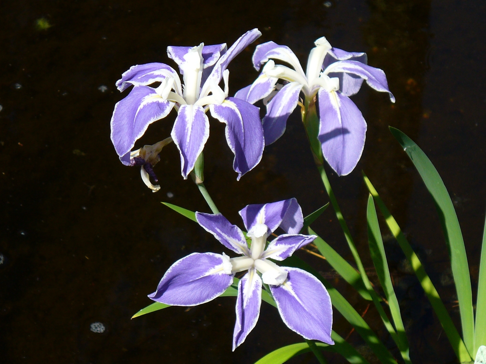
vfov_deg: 9.2
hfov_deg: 12.2
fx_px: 2274
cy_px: 182
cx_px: 243
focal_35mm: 162
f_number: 3.7
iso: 80
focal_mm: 19.4
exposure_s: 1/800
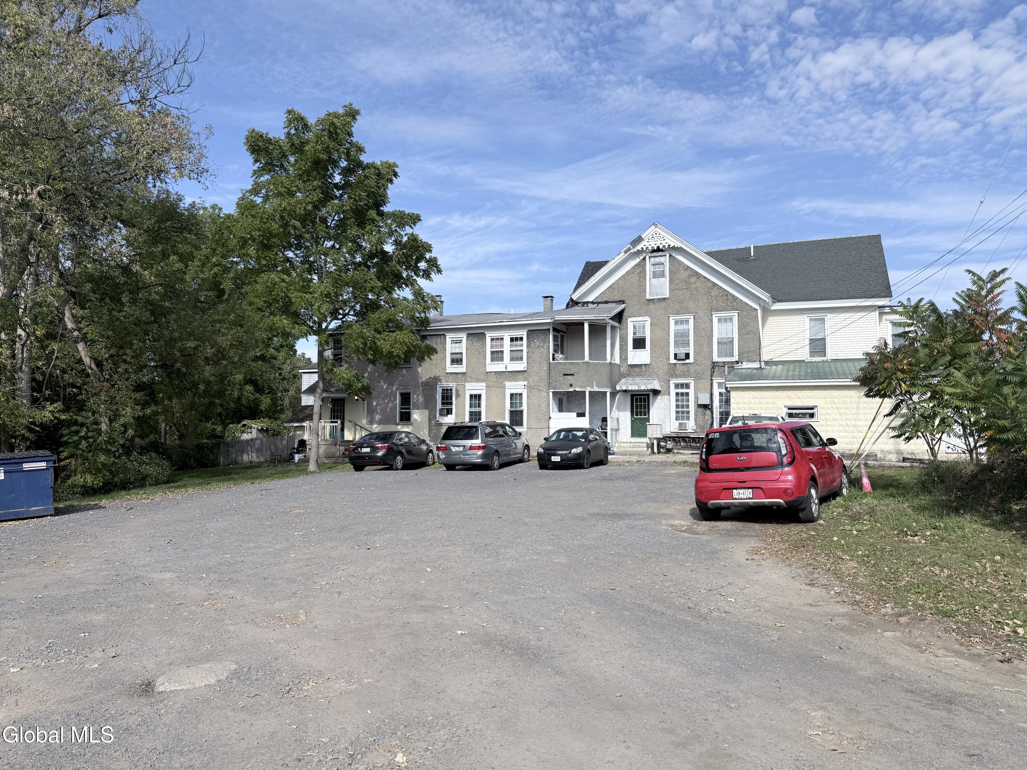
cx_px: 514
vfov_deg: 56.8
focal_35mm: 24
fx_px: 712
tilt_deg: +2.4
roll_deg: -0.6
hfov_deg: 71.6
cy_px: 385
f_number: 1.78
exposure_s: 1/4975
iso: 80
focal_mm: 6.76
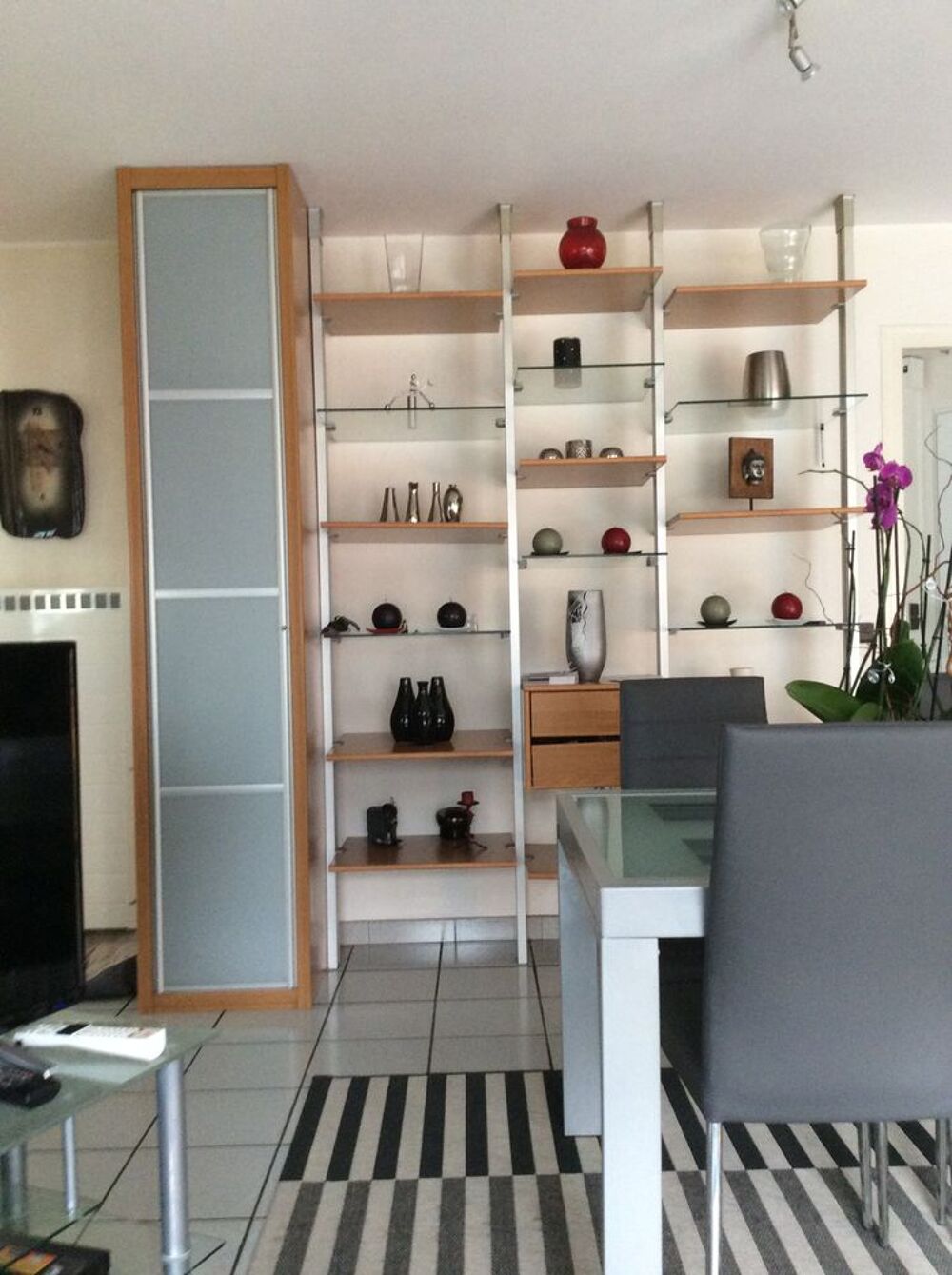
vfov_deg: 56.9
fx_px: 1177
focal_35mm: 32
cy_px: 638
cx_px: 476
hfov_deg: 44.1
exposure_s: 1/25
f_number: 2.4
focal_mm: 3.3
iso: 160
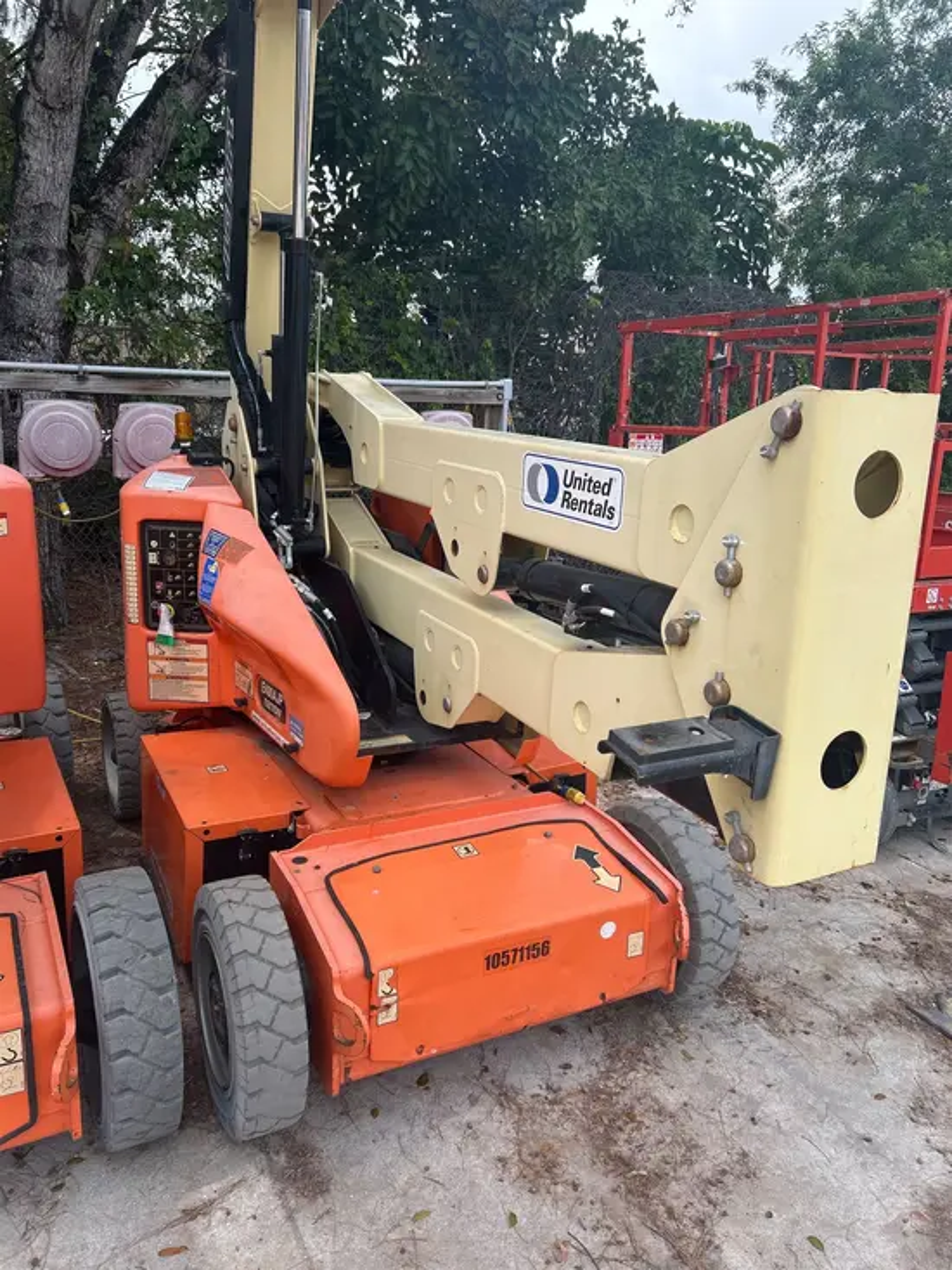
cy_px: 635
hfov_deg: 53.1
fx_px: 953
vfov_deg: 67.3
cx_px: 476
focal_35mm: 26
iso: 50
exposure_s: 1/1724
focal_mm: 5.7
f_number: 1.5
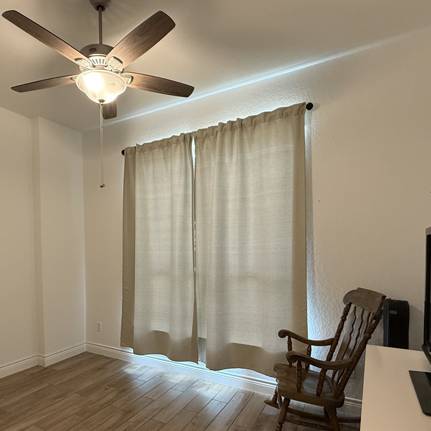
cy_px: 262
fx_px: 324
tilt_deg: -1.5
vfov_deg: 66.5
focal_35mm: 23
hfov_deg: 66.0
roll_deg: +0.5
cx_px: 156
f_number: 2.2
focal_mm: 2.22
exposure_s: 1/60
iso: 250
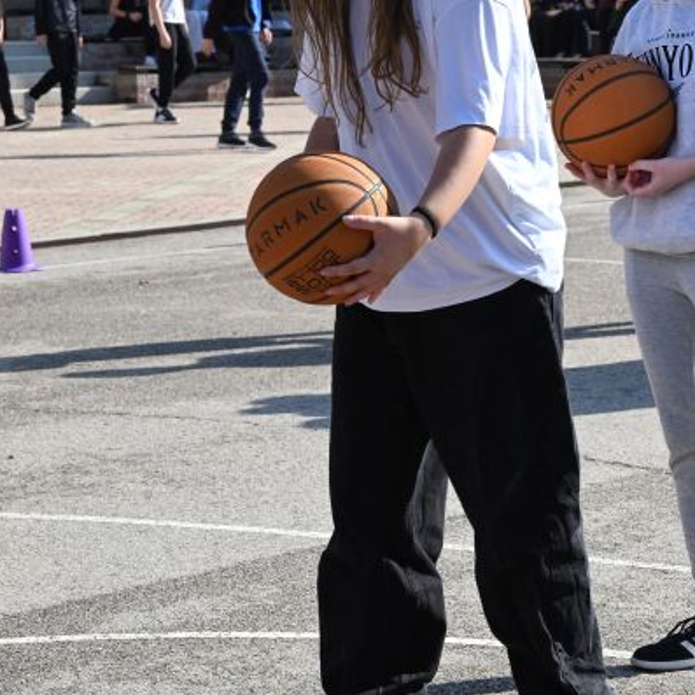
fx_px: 2862
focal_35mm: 126
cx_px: 346
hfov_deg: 13.8
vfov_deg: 13.8
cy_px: 200
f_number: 14
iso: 1600
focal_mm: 98
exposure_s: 1/800
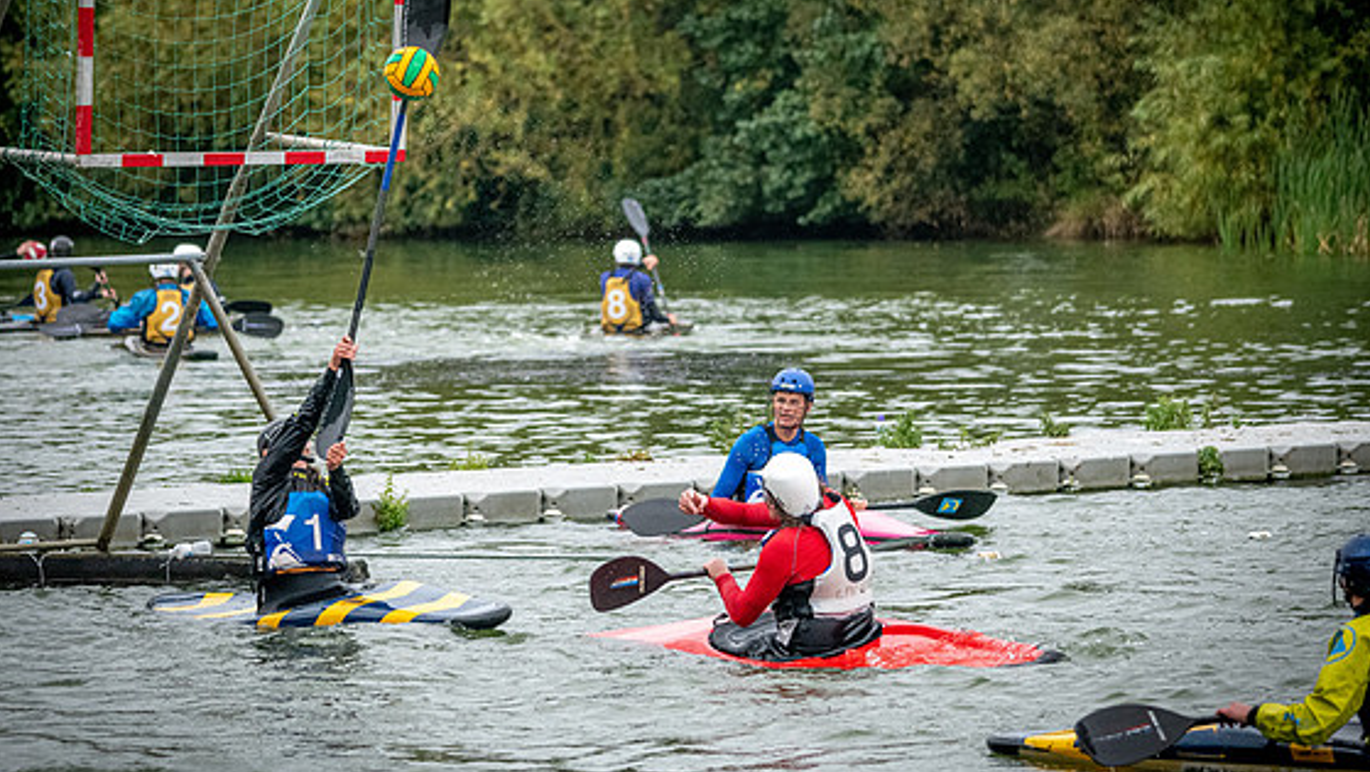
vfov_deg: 4.8
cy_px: 316
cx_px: 610
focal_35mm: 253
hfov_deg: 8.5
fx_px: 9195
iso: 3200
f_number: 6.3
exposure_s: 1/3200
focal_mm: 200
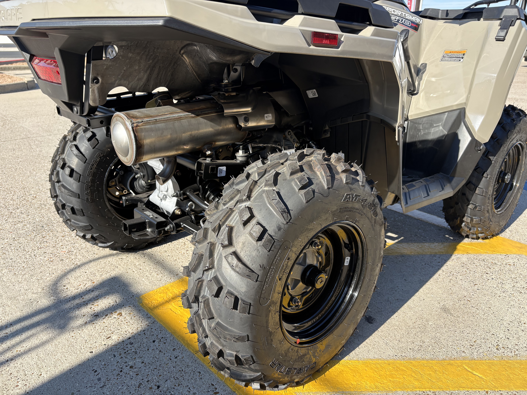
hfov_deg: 67.3
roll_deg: -1.6
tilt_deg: -19.9
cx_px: 264
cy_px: 198
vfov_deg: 53.1
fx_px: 396
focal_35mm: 26
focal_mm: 5.96
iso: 50
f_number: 1.6
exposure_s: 1/1117
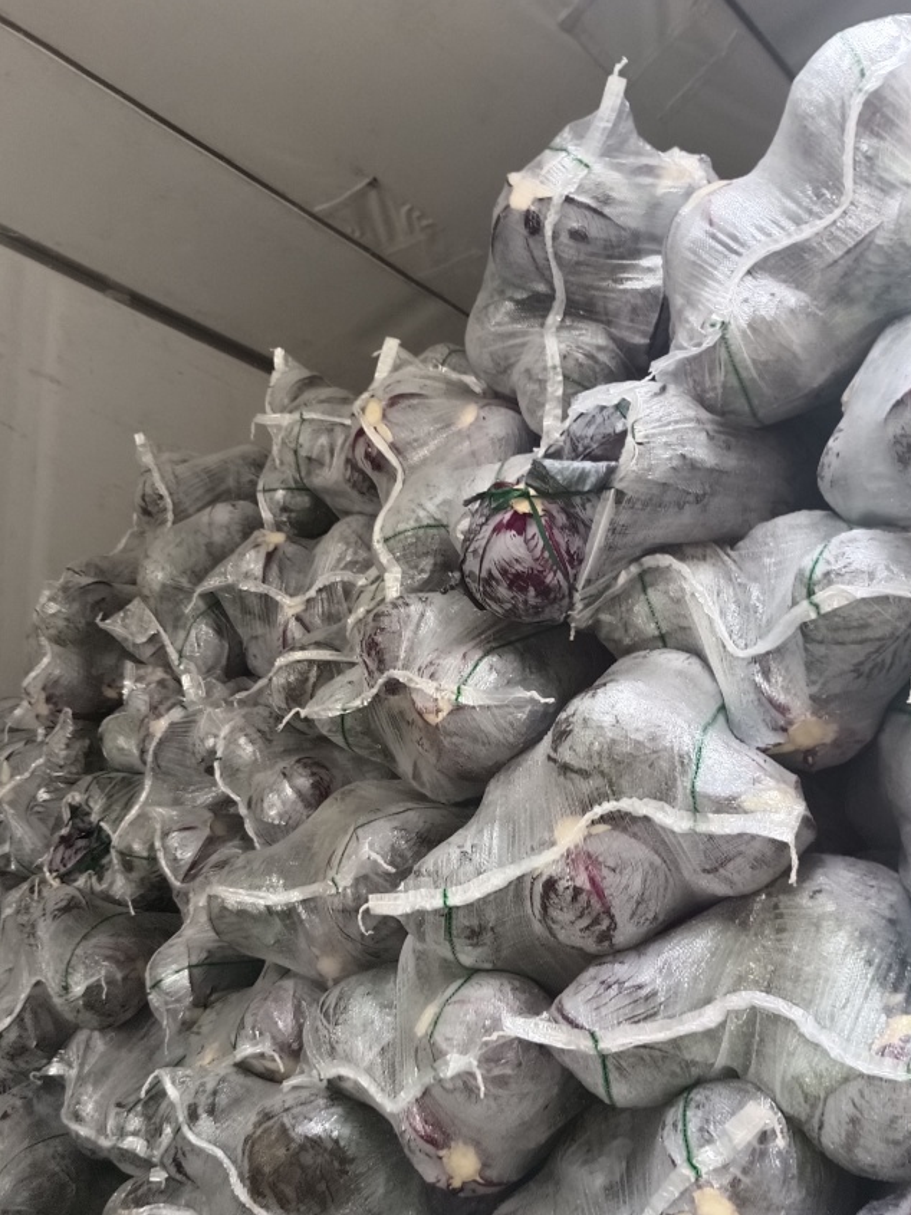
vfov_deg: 61.1
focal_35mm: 29
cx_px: 494
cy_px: 729
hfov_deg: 48.2
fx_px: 1018
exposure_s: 1/100
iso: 939
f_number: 1.88
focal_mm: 5.59
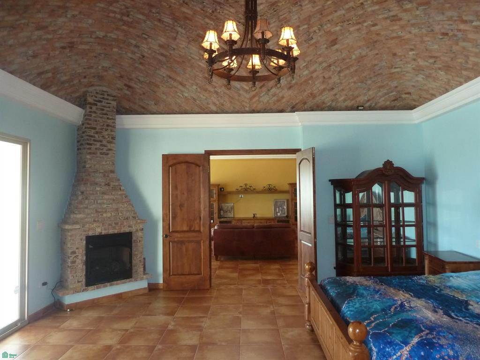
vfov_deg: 54.9
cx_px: 240
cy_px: 180
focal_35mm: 25
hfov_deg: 69.4
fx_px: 347
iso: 250
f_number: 3.3
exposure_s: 1/30
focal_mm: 4.1
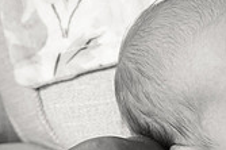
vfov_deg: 10.8
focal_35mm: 126
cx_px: 341
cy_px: 6
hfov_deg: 15.1
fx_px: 790
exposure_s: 1/100
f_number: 5
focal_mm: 35
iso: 3200
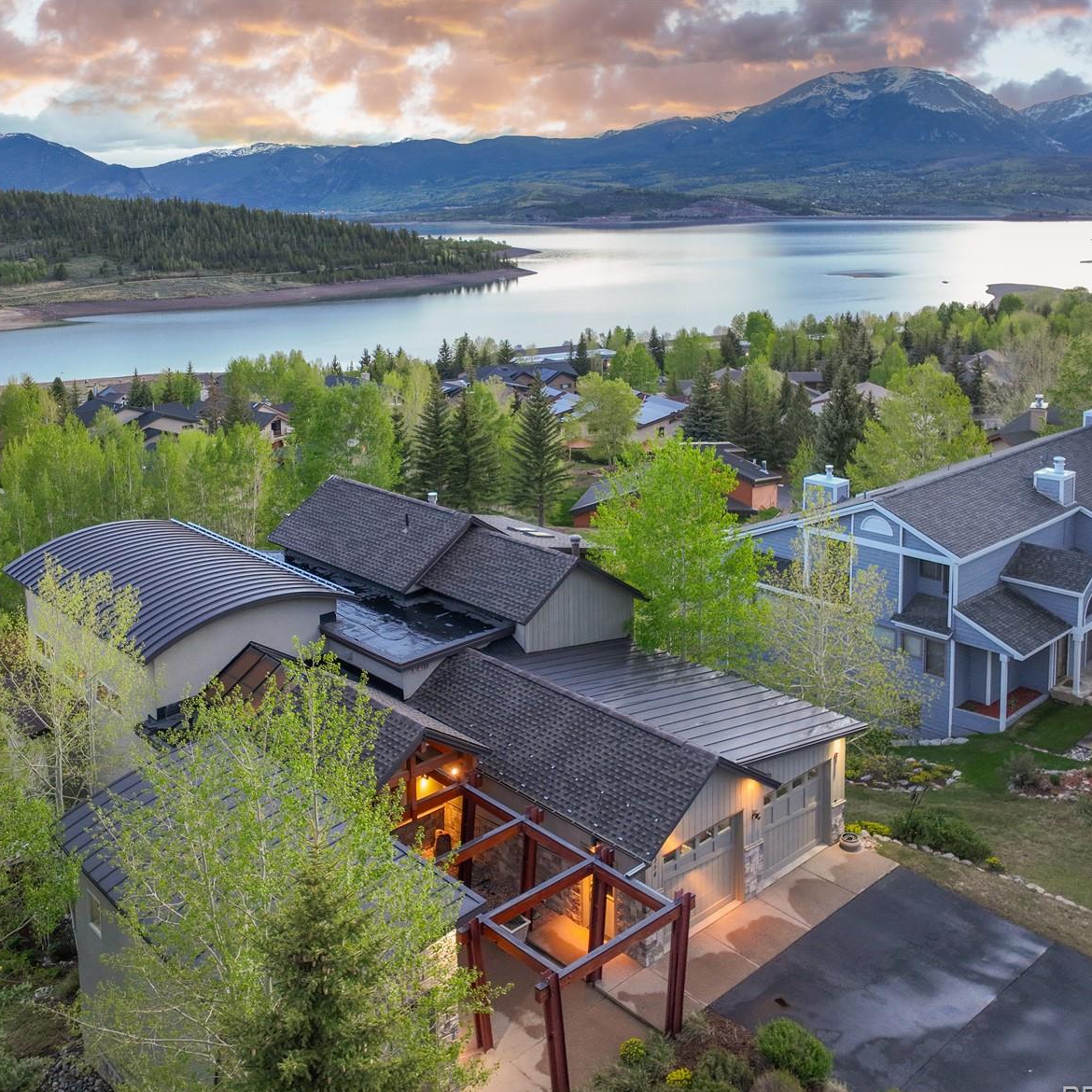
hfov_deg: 55.4
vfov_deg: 55.6
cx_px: 467
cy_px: 557
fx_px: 1035
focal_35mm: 29
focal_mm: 12.29
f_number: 2.8
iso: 190
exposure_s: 1/15
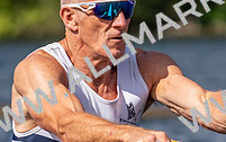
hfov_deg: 2.4
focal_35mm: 875
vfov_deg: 1.5
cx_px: 97
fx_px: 5394
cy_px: 152
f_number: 5.6
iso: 160
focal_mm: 298
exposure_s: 1/1600
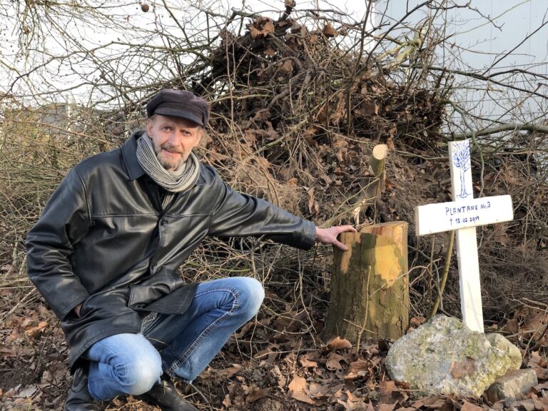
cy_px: 206
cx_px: 274
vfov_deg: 25.7
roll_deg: -0.6
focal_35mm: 57
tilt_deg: -3.8
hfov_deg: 33.8
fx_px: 902
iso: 25
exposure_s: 1/120
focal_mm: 6.6
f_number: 2.8
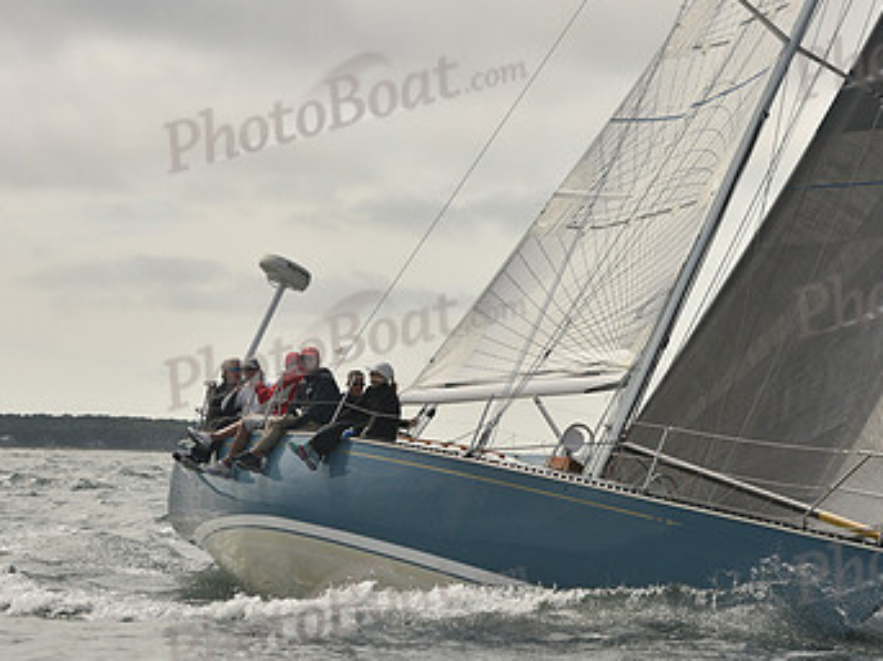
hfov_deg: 16.1
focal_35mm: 122
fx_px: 3111
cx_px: 662
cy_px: 441
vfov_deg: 12.1
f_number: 6.3
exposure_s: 1/1000
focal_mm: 75
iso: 320
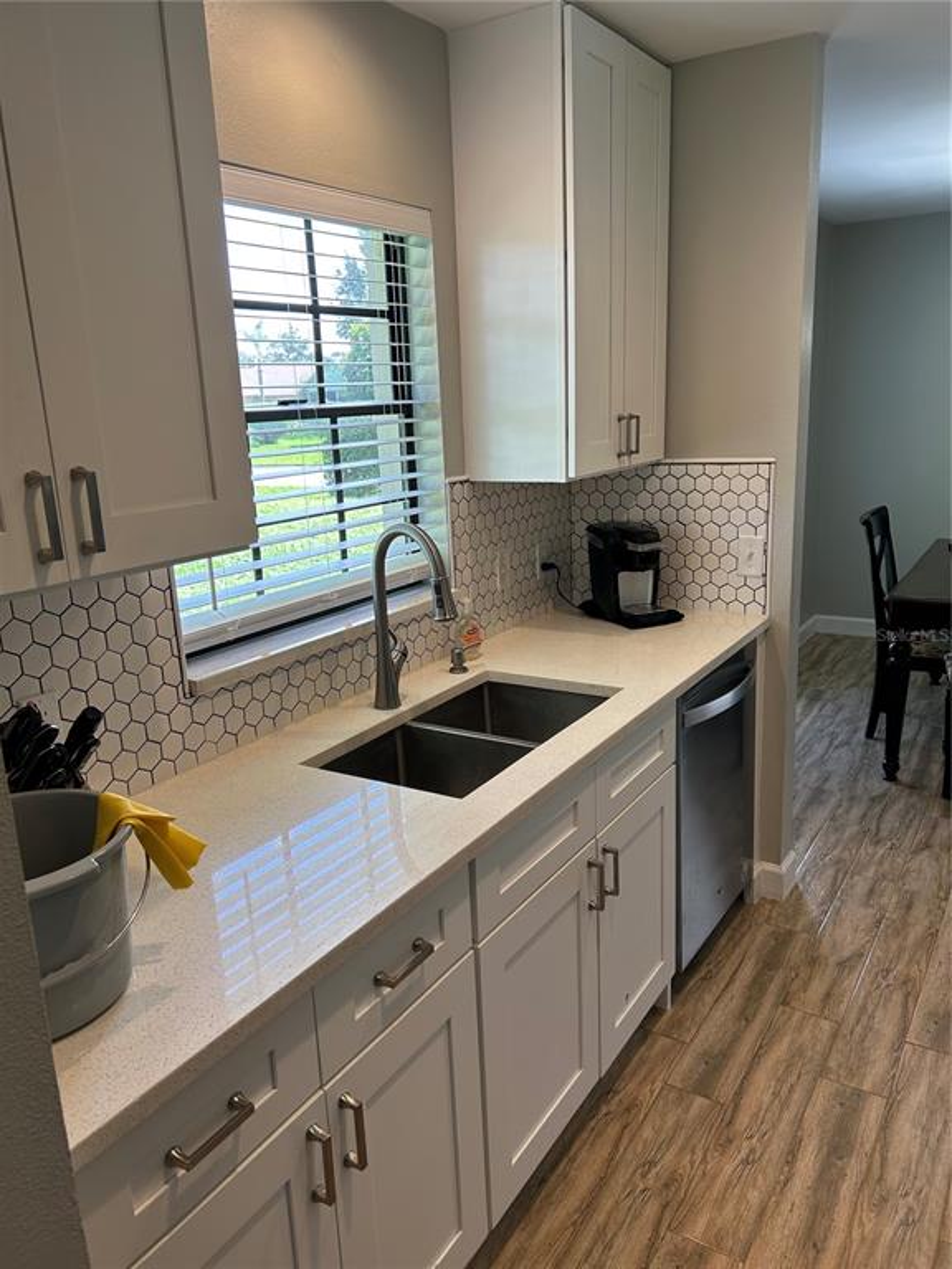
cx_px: 476
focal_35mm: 26
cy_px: 634
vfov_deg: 67.3
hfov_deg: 53.1
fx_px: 953
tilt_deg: -13.3
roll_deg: +1.8
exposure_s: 1/162
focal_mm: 5.7
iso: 50
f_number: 1.5
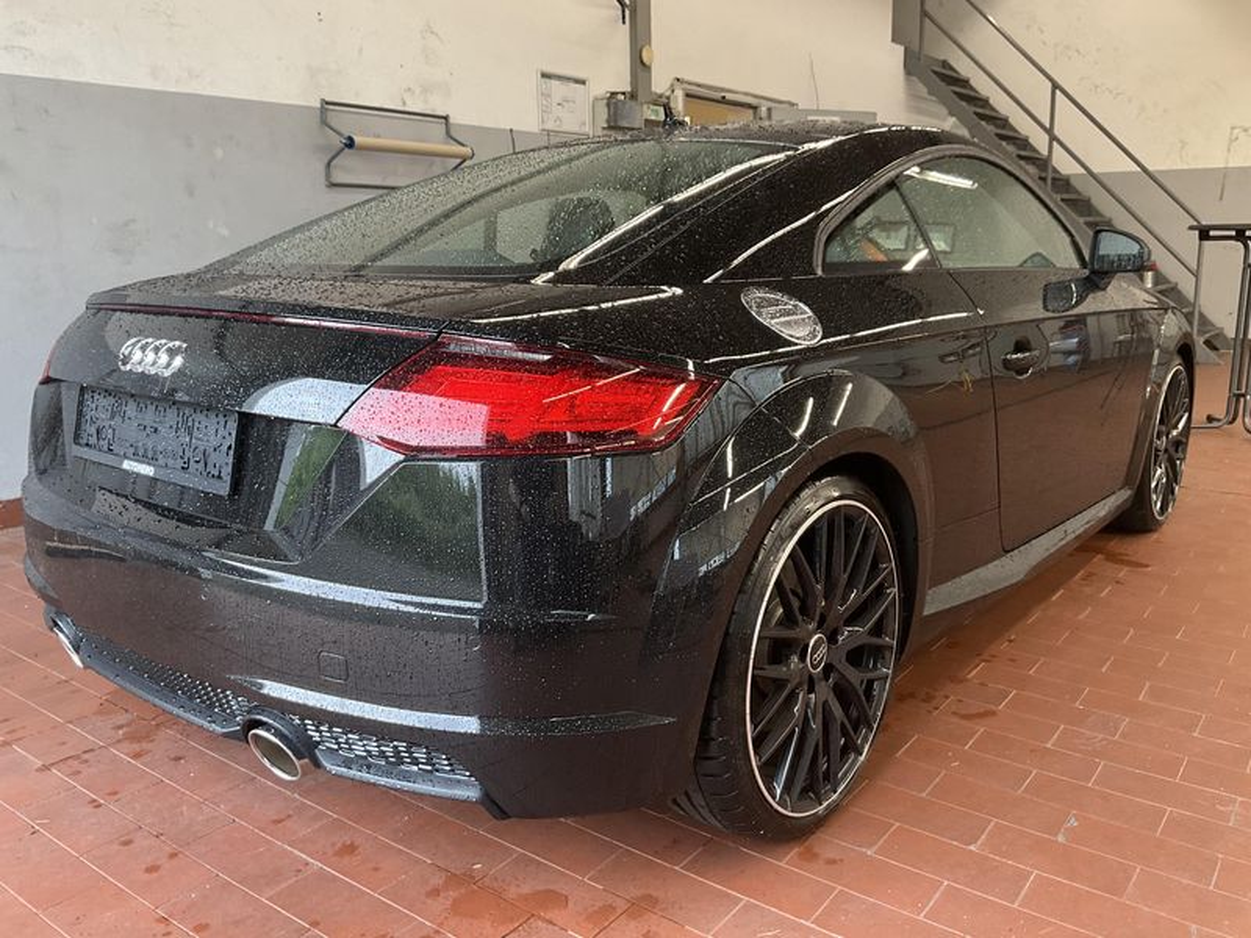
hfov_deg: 61.7
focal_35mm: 29
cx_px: 626
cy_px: 469
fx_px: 1048
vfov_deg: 48.2
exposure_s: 1/50
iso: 160
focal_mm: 3
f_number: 1.8
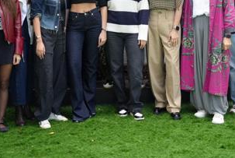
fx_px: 530
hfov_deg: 25.0
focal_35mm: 81
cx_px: 88
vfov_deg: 16.7
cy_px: 24
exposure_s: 1/160
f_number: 4
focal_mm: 47
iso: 320
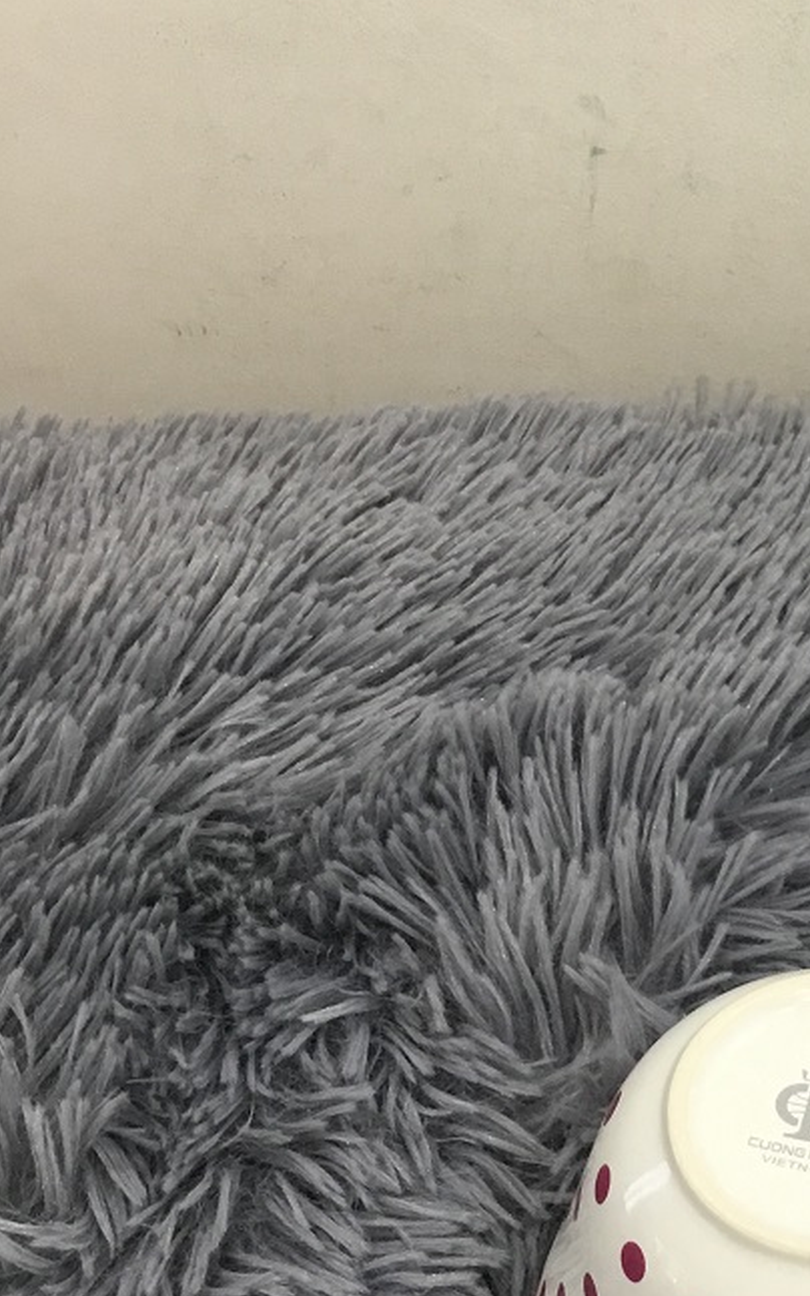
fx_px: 2154
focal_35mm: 61
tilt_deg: -54.9
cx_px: 870
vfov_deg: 32.4
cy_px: 1075
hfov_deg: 20.4
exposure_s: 1/33
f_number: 2.4
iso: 100
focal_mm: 3.3
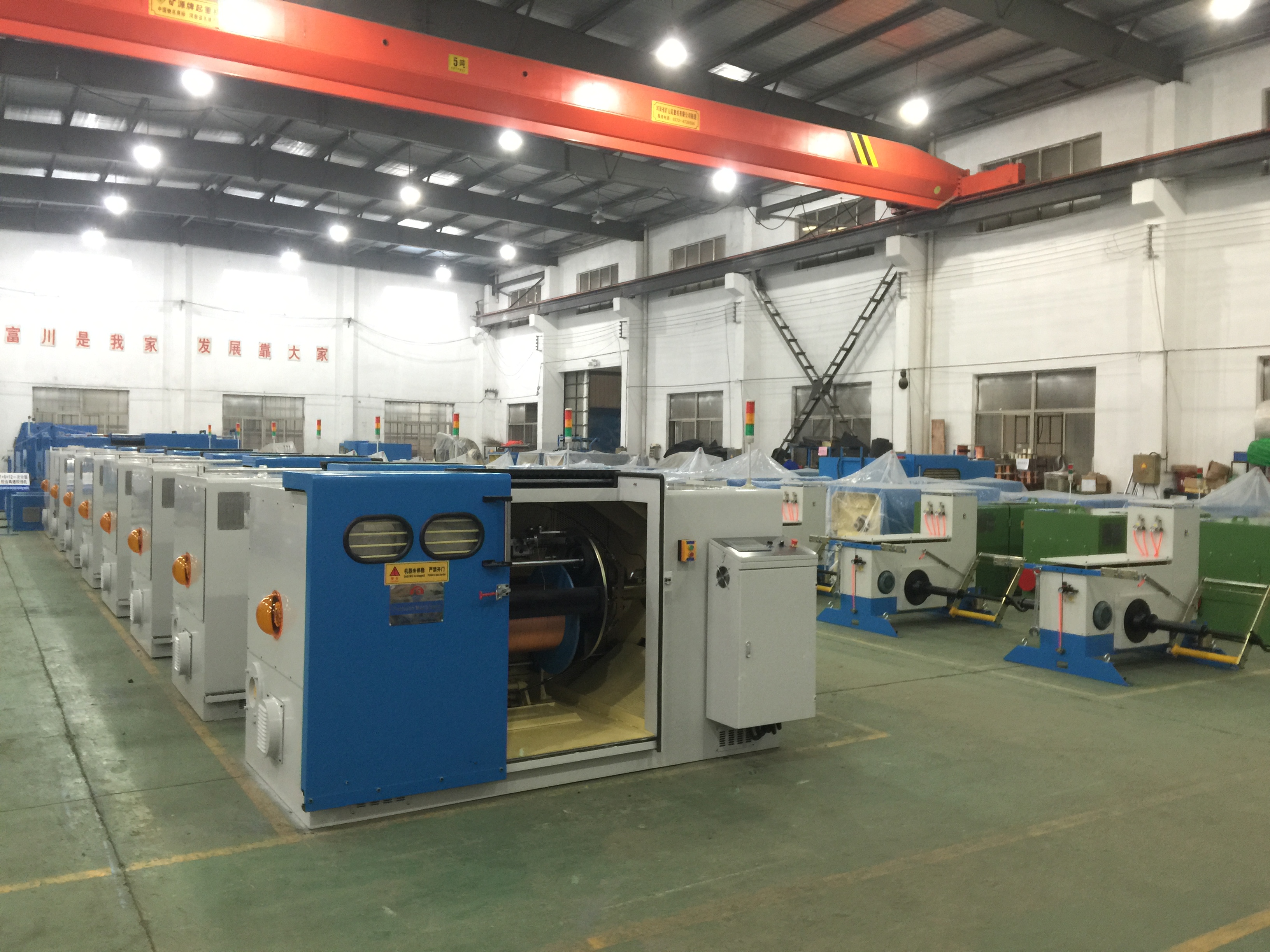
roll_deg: -1.2
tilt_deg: -1.5
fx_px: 1064
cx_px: 635
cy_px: 476
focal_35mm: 29
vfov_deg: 48.2
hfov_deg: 61.7
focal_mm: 4.15
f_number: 2.2
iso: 64
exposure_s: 1/4
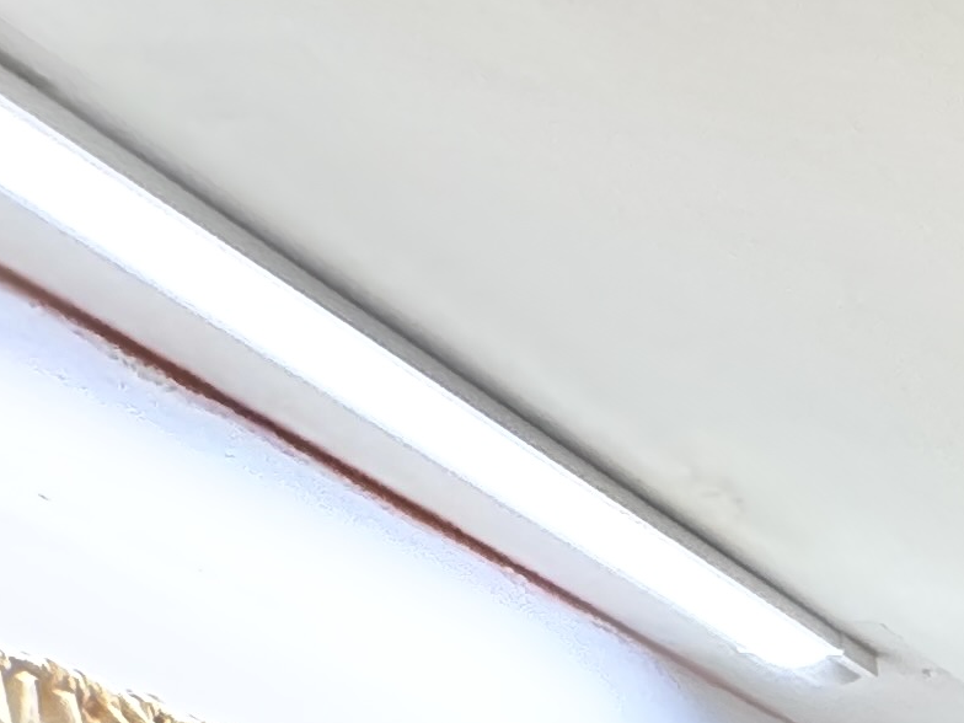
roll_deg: +0.7
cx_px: 2192
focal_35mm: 72
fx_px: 2005
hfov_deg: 16.1
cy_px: 1755
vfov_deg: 14.0
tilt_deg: -9.5
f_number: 2.2
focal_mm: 2.22
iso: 500
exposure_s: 1/60
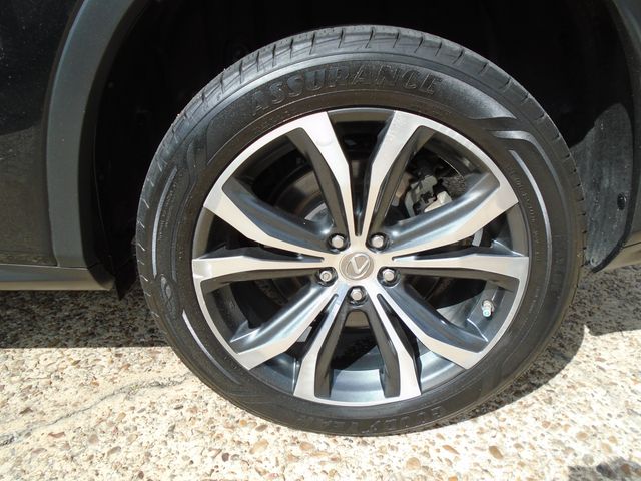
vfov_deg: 53.1
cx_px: 320
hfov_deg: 67.3
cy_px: 240
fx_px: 481
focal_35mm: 26
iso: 100
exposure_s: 1/500
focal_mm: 4.6
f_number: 3.2
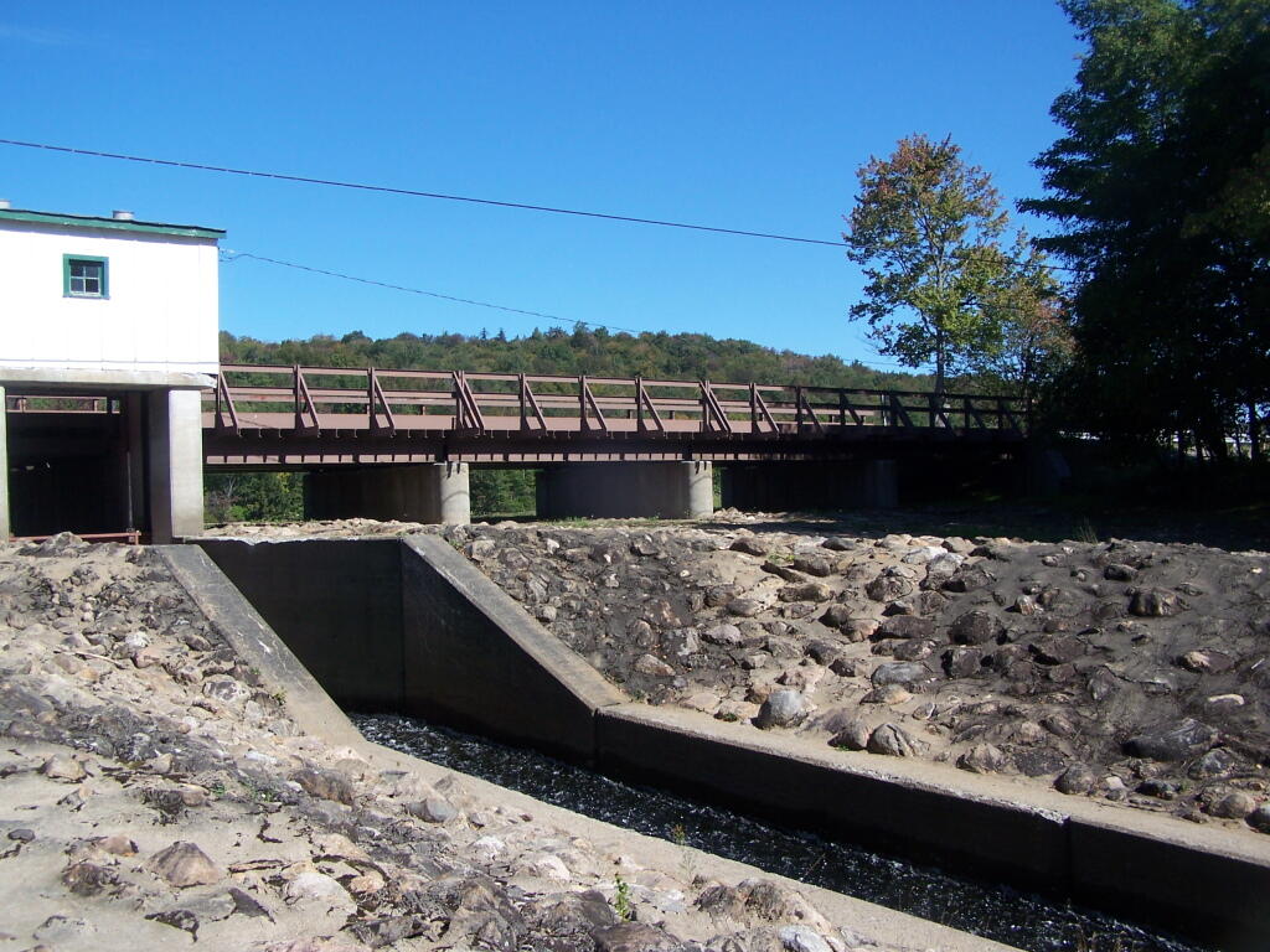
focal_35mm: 38
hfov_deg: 49.0
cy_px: 476
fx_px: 1394
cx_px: 635
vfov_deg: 37.7
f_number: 4
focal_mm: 6.3
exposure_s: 1/640
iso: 80
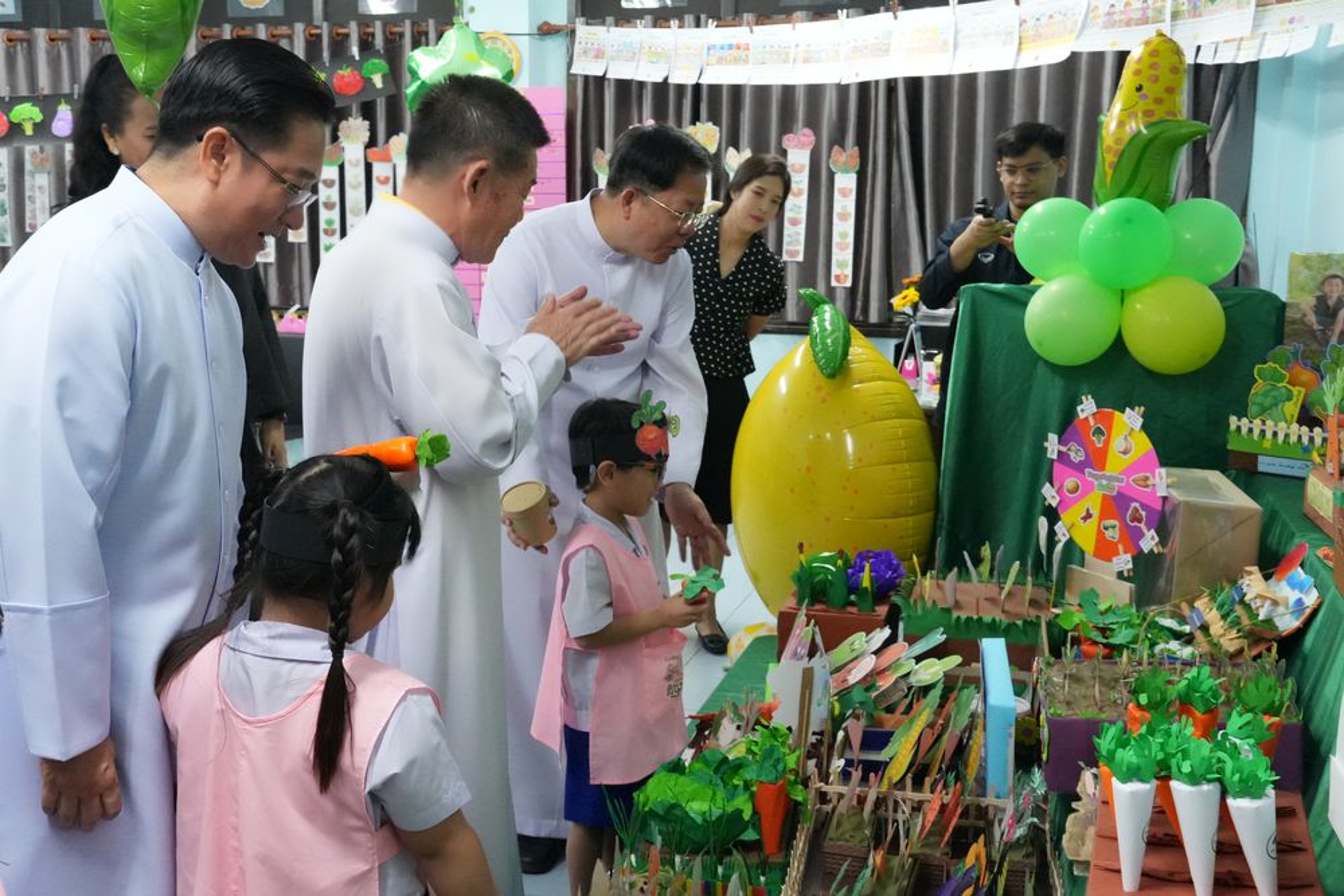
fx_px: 1512
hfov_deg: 47.9
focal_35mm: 40
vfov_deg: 33.0
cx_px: 672
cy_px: 448
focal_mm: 27
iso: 8000
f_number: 7.1
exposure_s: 1/125
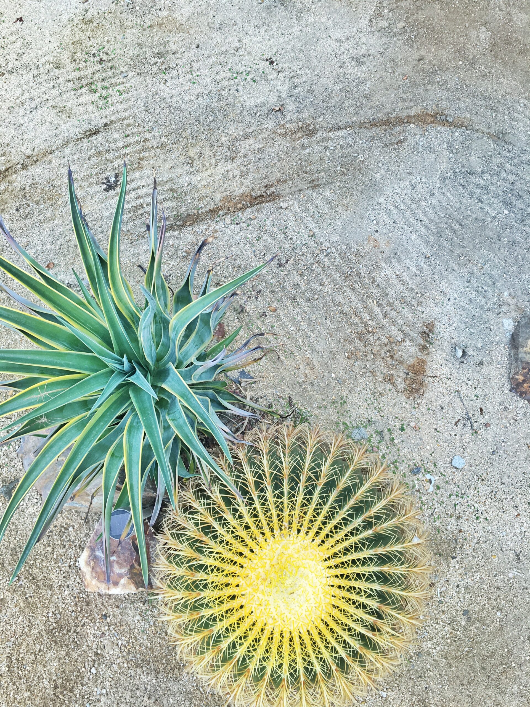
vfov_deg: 61.7
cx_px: 265
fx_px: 592
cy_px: 354
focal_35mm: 29
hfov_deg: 48.2
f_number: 2.2
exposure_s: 1/120
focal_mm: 4.15
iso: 32
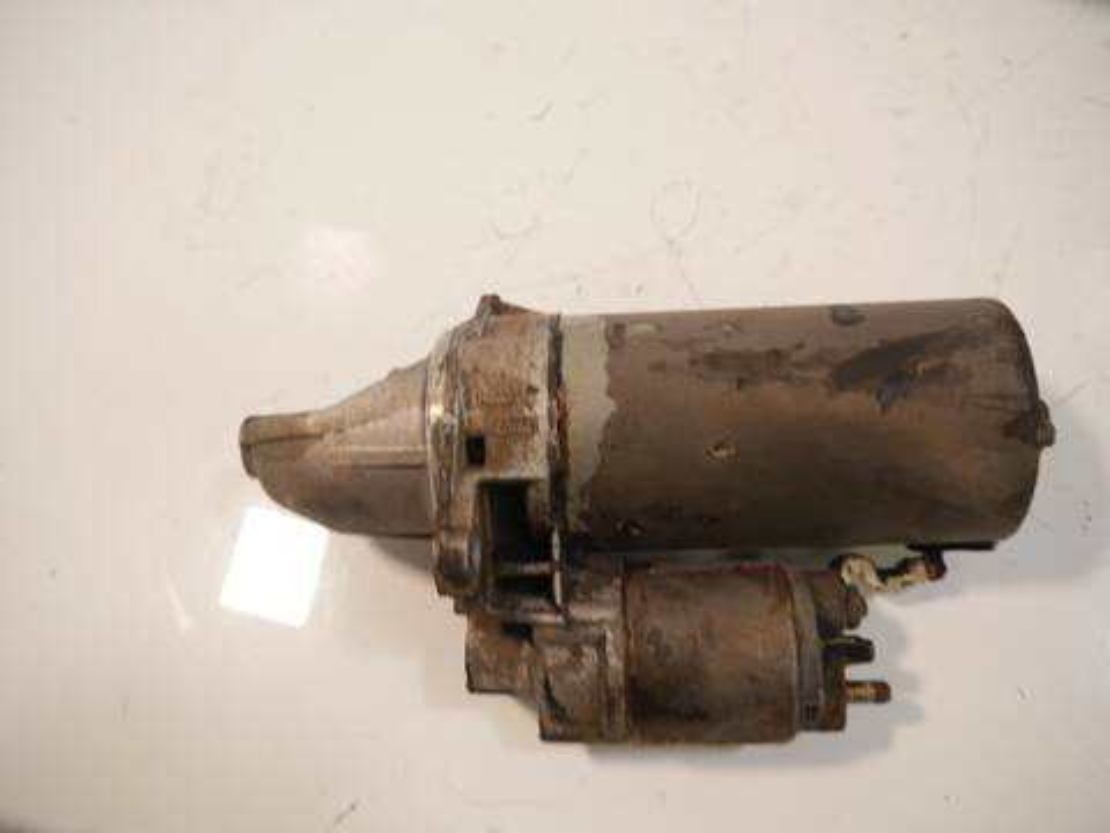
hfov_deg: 63.4
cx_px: 555
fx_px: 898
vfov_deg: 49.7
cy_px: 416
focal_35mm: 28
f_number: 3.5
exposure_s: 1/60
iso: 400
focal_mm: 14
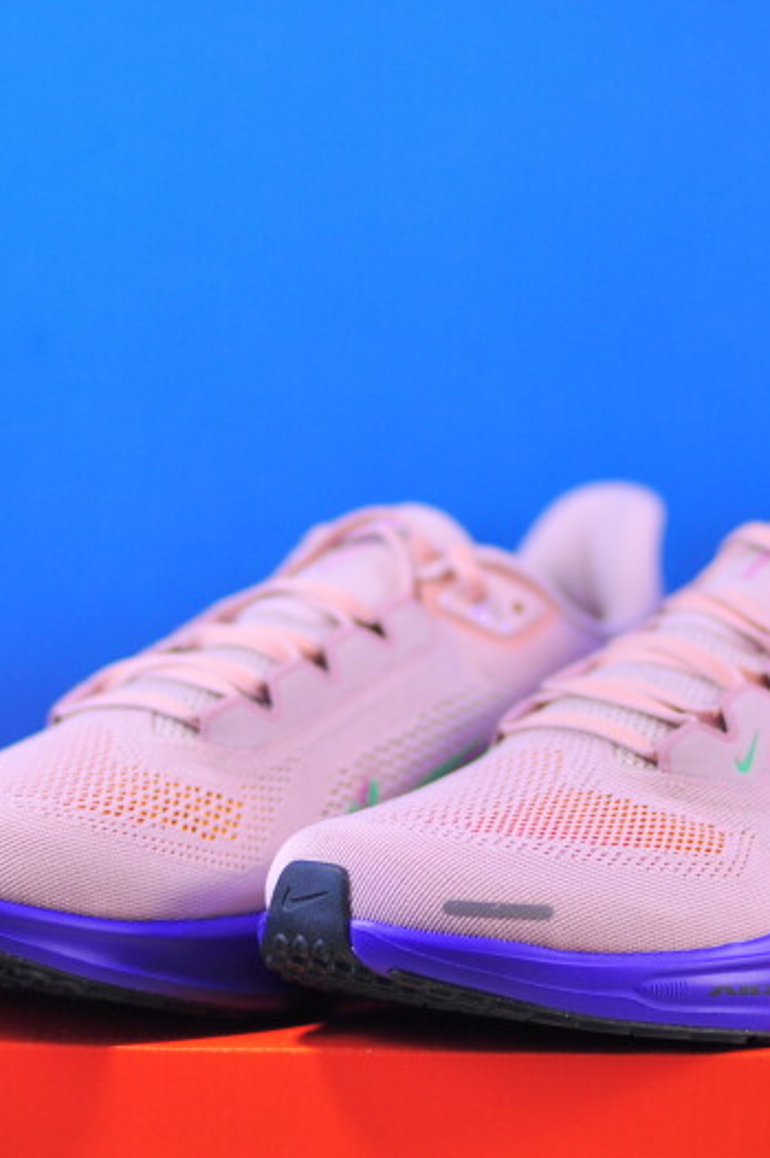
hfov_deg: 12.0
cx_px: 495
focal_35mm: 114
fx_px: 3662
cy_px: 578
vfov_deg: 18.0
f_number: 2
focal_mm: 50
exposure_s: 1/320
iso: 250
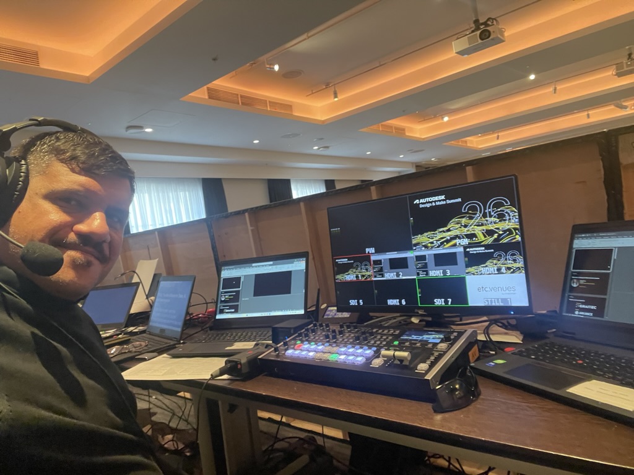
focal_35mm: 23
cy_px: 238
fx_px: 421
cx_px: 317
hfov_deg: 73.9
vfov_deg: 58.9
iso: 400
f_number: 2.2
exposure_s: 1/30
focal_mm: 2.71
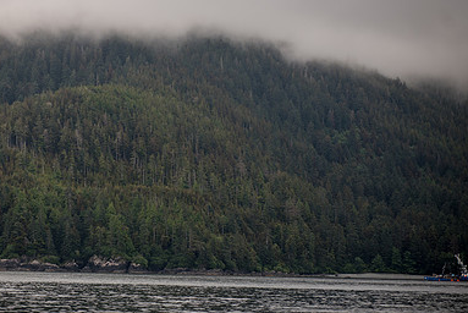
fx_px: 1379
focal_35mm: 106
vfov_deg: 12.9
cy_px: 178
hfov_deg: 19.2
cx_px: 160
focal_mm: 70
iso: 100
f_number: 2.8
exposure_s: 1/1000
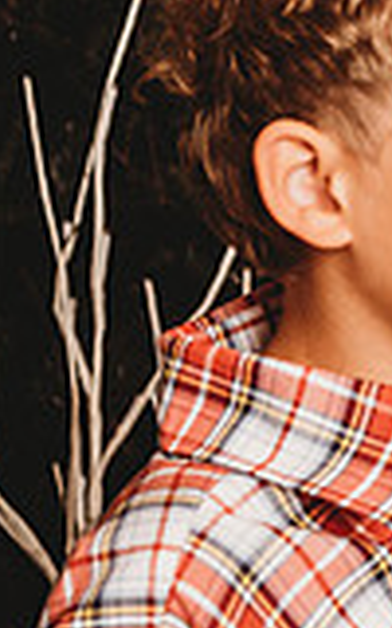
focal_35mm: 229
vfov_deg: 9.2
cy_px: 273
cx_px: 925
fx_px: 3914
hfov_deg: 5.5
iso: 100
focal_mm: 62
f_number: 4
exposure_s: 1/160
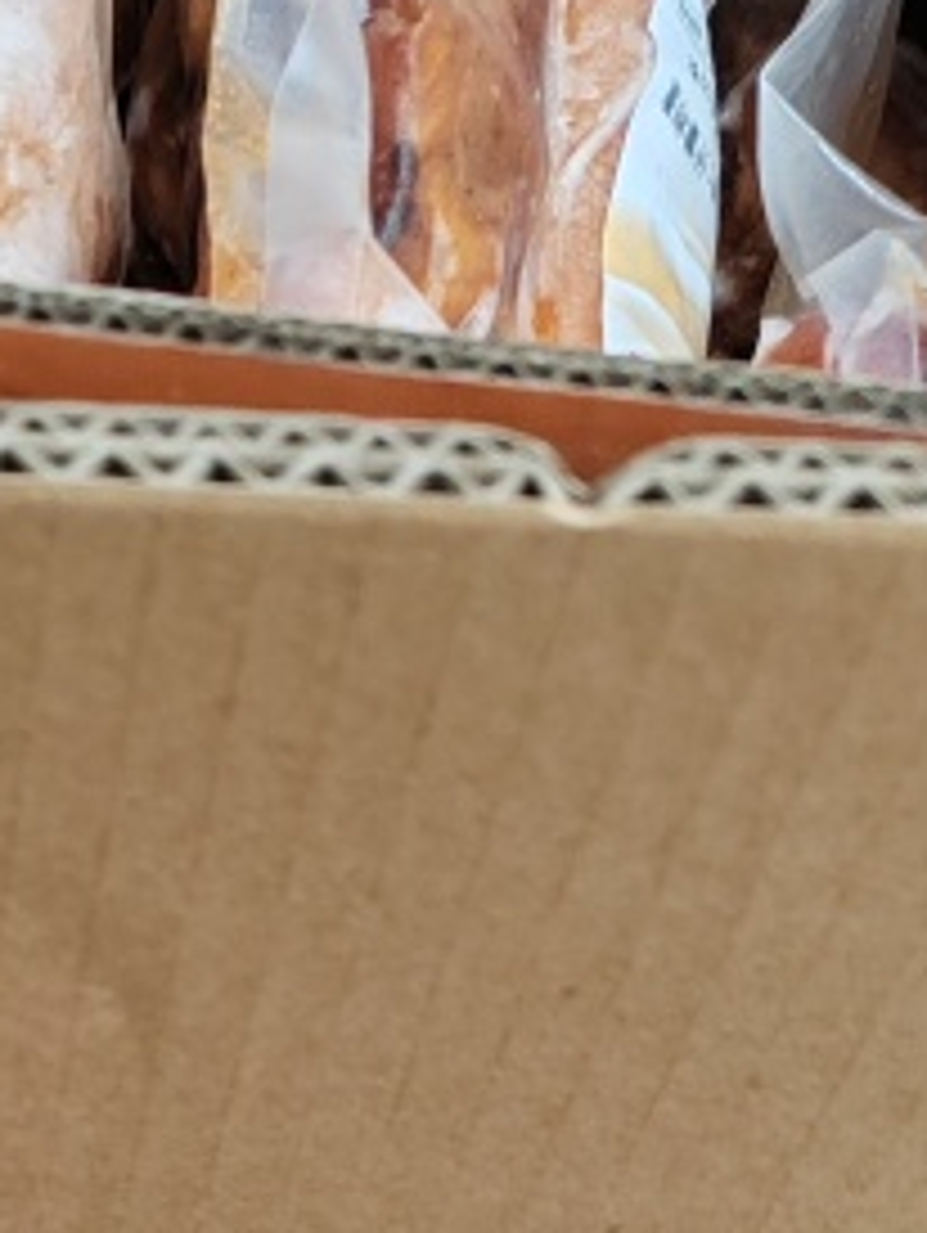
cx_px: -342
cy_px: 2230
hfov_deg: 13.5
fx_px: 3743
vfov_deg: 15.9
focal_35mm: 105
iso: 1000
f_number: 1.8
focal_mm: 6.14
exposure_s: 1/100
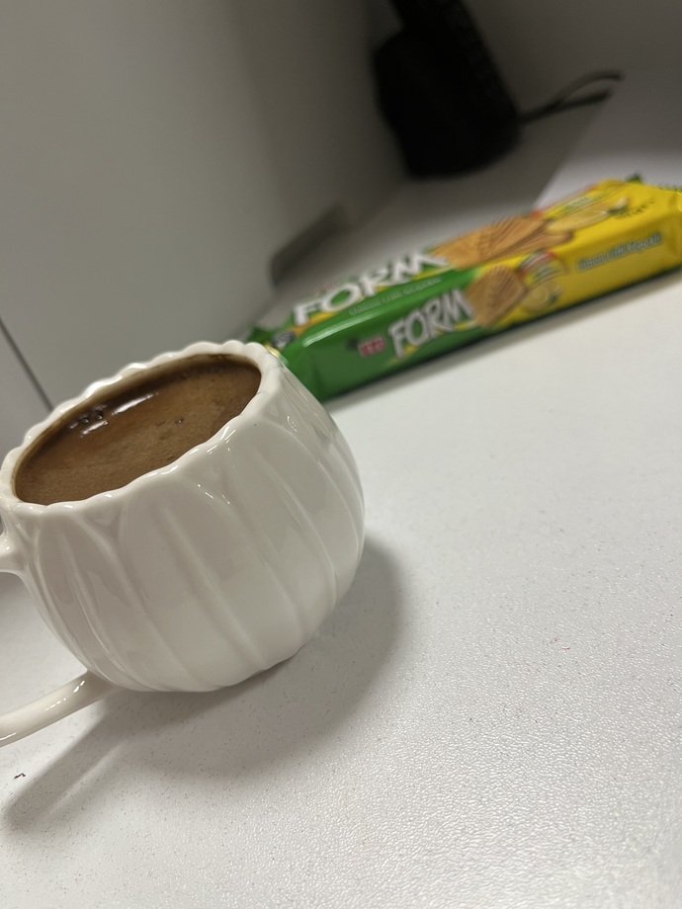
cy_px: 454
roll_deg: +21.2
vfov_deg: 67.3
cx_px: 341
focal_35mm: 26
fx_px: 683
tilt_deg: -29.7
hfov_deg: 53.1
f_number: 1.6
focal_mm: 5.1
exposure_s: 1/50
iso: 64
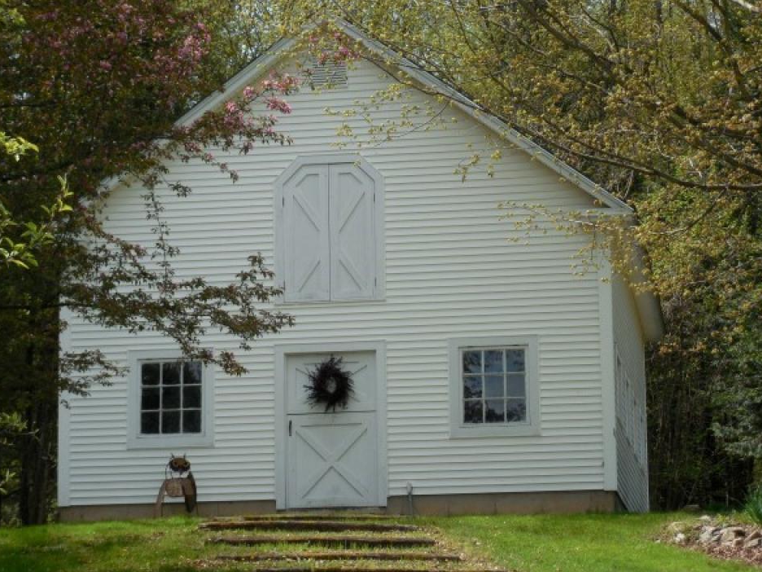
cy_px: 273
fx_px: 2554
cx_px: 400
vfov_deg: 12.8
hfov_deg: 17.0
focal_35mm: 116
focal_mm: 19.1
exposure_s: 1/500
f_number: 4.7
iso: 125
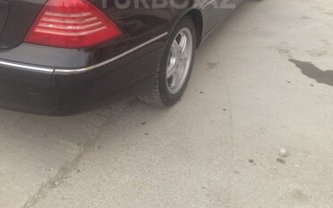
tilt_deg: -18.1
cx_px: 166
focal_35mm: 47
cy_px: -2
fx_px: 427
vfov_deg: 26.0
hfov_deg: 42.6
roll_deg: -4.9
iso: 50
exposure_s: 1/40
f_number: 2.4
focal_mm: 4.12
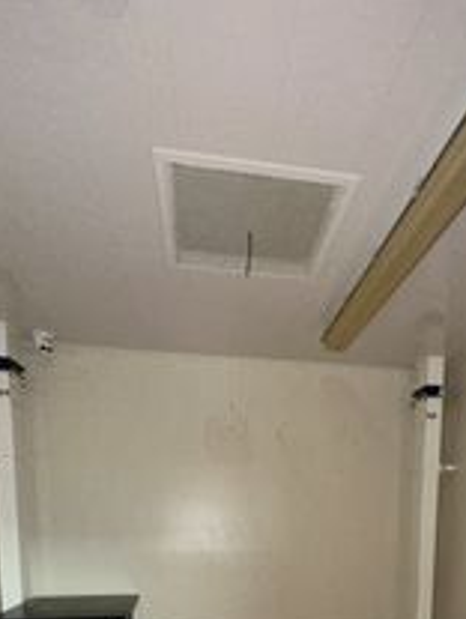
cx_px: 290
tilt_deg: -7.2
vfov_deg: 54.2
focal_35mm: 27
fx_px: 483
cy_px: 589
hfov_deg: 51.0
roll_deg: -0.3
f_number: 2.2
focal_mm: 2.22
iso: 320
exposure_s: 1/33
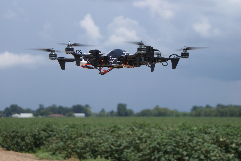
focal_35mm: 105
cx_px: 120
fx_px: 704
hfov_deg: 19.4
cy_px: 80
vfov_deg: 13.1
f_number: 6.3
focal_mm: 70
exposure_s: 1/640
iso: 100
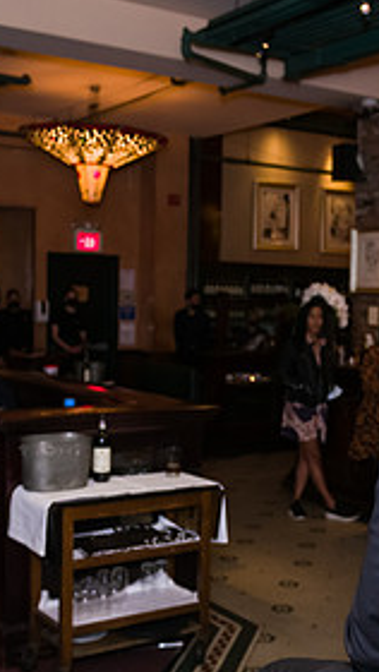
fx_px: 927
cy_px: 349
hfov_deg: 23.0
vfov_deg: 39.8
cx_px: 257
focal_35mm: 52
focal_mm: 24
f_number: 3.2
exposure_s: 1/125
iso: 1600
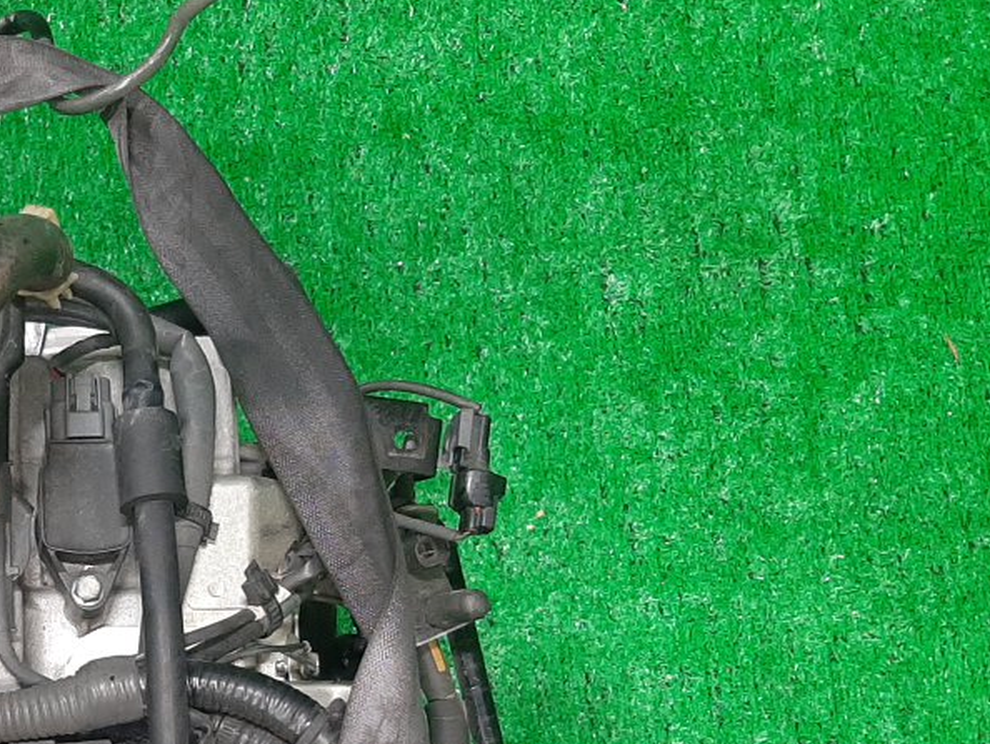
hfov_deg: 28.3
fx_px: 1802
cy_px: 682
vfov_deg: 22.7
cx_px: -62
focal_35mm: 63
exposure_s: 1/50
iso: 169
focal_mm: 3.93
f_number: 1.7
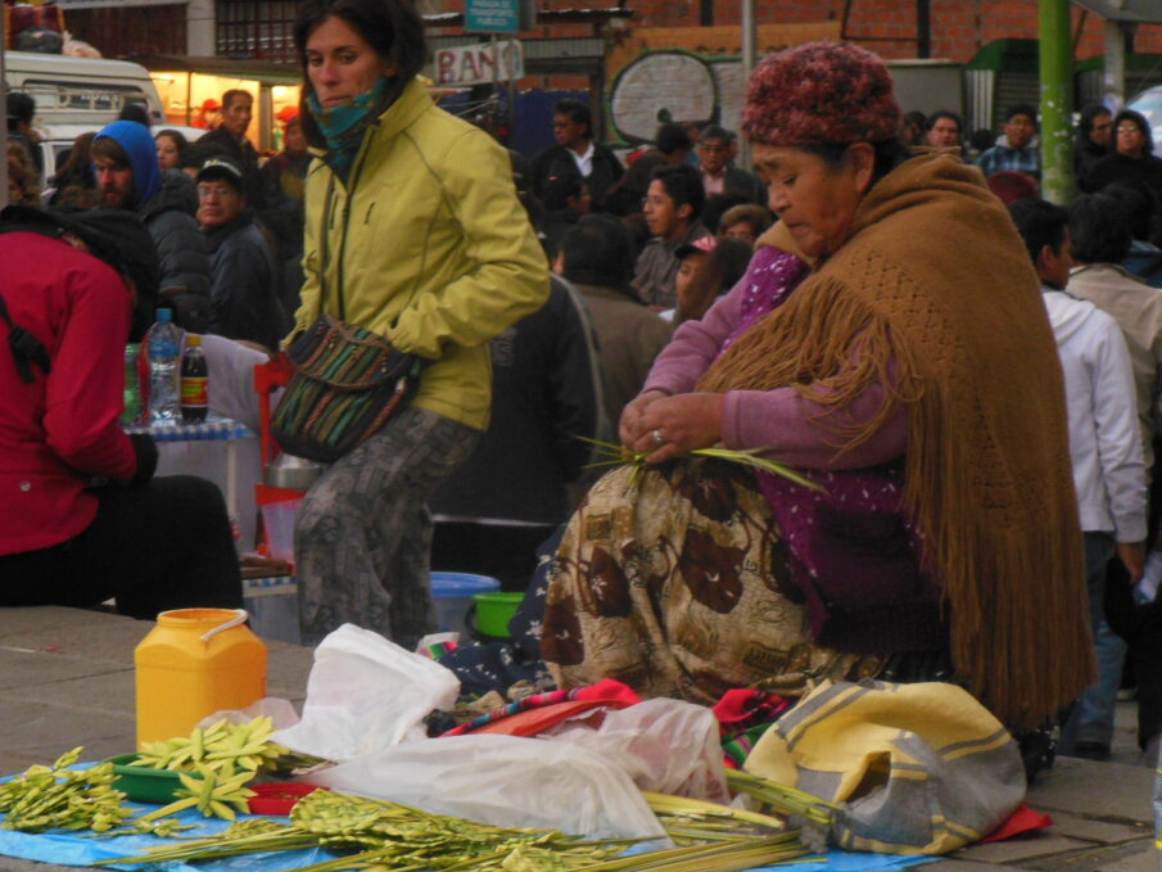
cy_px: 467
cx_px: 565
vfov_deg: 7.9
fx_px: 6345
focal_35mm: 189
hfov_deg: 10.5
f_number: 5.4
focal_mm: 29.8
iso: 500
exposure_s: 1/60
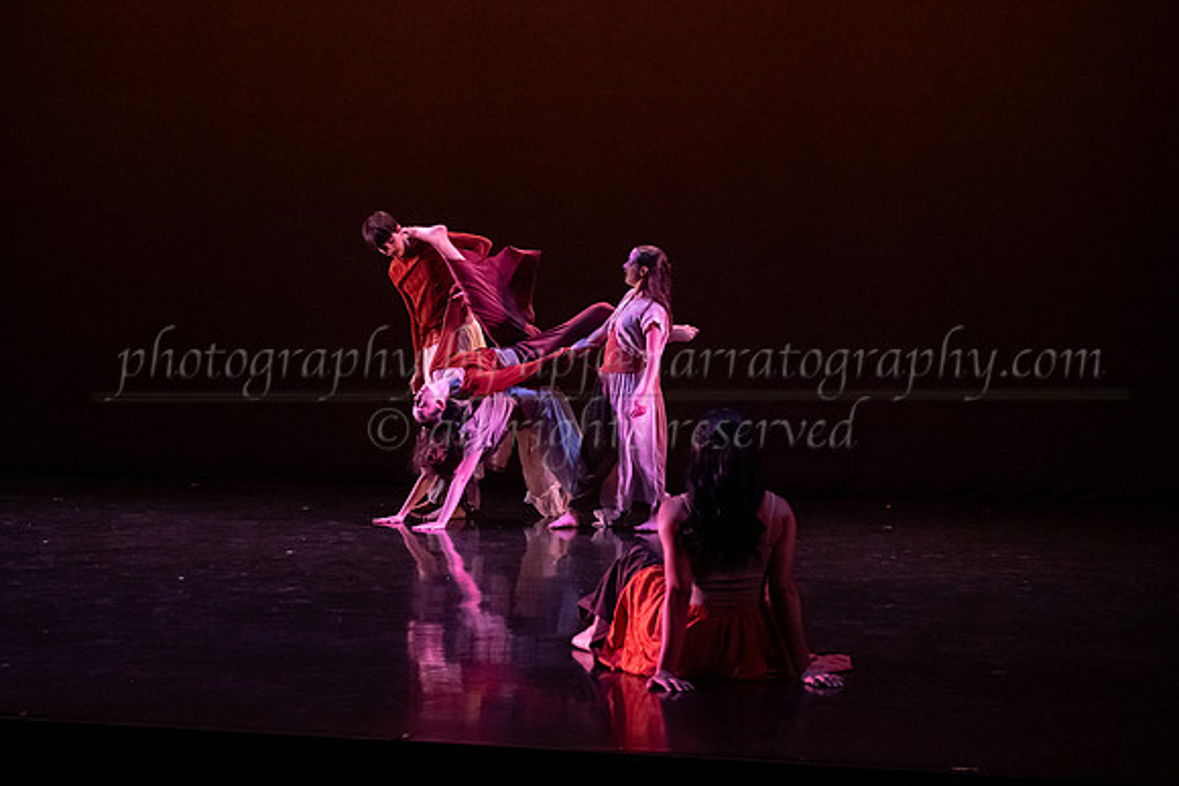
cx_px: 479
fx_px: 2703
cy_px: 326
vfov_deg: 16.6
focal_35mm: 83
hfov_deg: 24.6
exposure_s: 1/400
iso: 4000
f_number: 4
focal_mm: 67
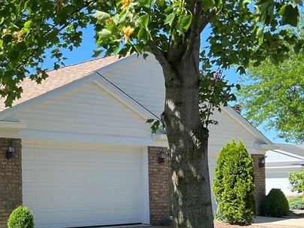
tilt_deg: +0.4
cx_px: -79
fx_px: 580
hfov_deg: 25.7
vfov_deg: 22.0
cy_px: 184
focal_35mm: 66
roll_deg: +1.0
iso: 50
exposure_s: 1/1838
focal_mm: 5.7
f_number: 1.5
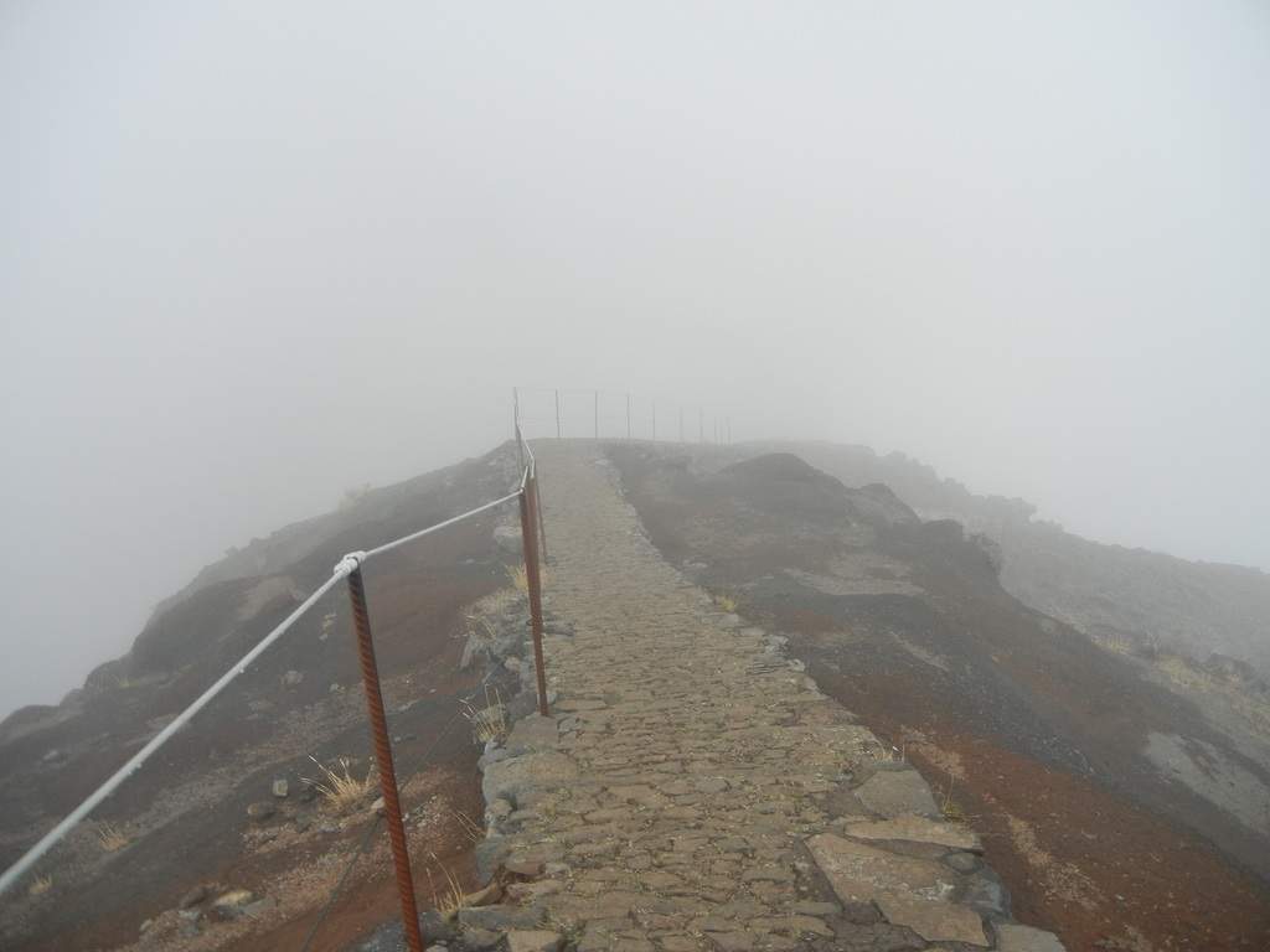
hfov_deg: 60.0
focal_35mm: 30
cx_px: 635
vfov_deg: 46.8
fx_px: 1101
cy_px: 476
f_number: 7
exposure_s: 1/510
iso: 160
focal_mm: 5.4
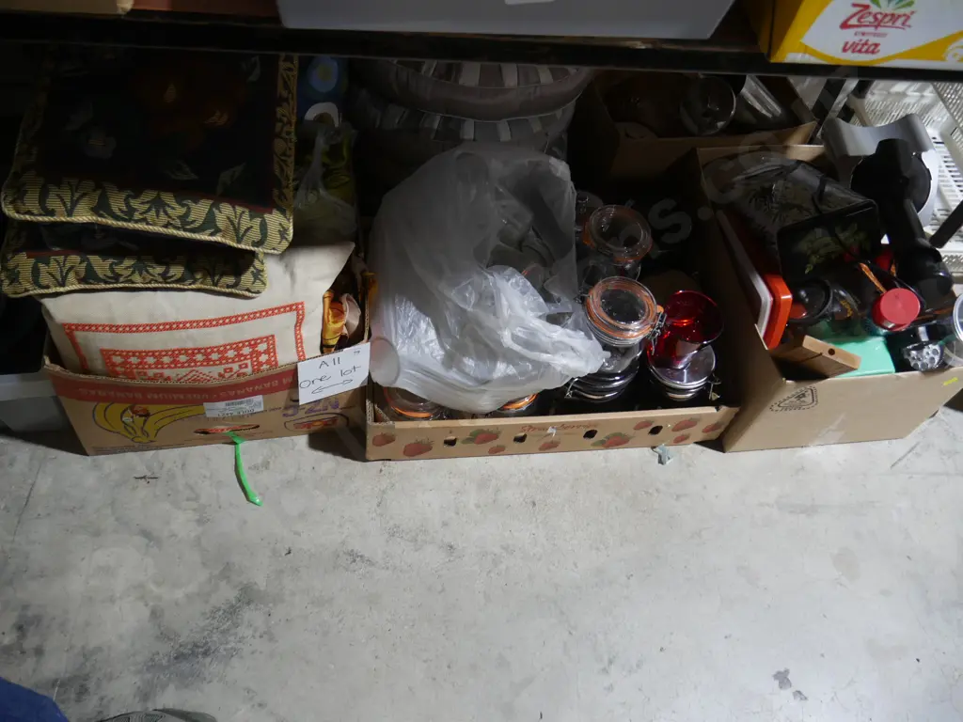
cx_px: 482
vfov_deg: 49.7
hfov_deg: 63.4
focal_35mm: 28
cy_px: 361
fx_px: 779
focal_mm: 14
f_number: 3.5
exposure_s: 1/60
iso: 500
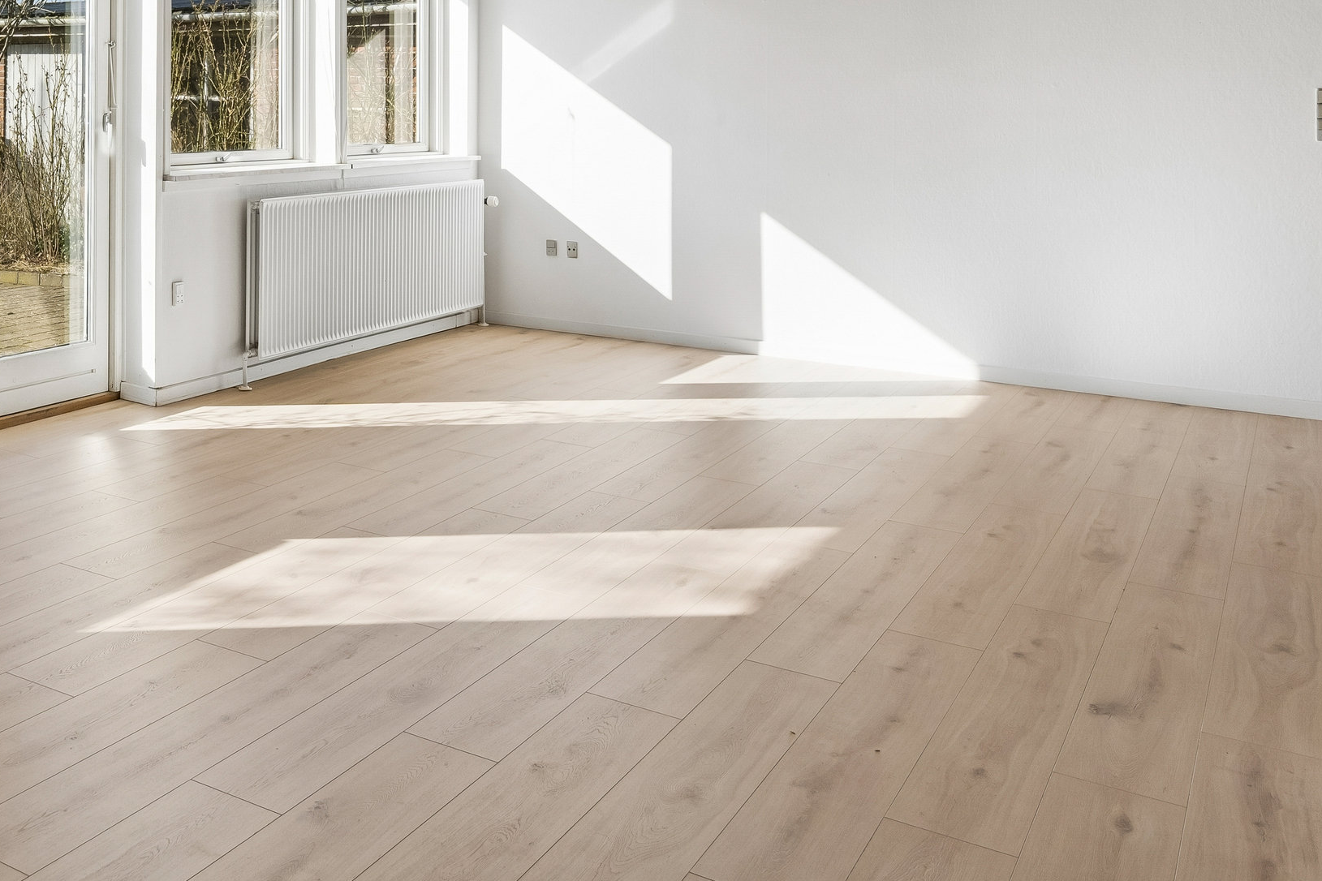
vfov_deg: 34.8
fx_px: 1319
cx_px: 205
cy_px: 84
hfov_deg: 49.1
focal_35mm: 36
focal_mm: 13
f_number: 8
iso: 200
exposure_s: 1/60
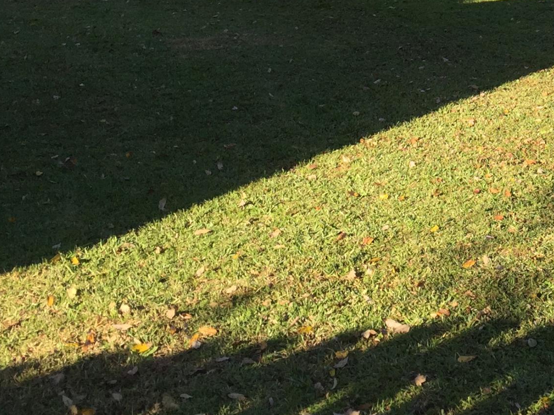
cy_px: -97
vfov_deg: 18.1
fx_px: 1232
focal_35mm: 77
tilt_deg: -3.0
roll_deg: -1.1
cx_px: 551
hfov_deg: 24.2
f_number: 2.2
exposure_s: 1/670
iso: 32
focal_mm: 4.15
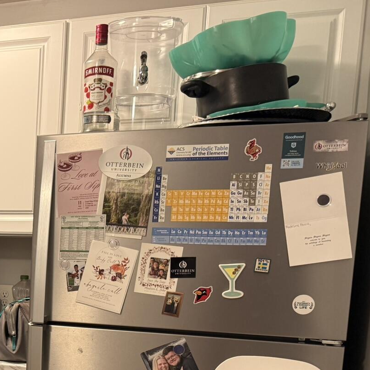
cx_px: -48
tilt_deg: -7.2
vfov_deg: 30.4
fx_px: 653
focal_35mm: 54
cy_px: 324
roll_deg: -1.9
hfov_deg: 28.4
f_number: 1.78
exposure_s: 1/60
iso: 200
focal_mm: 6.76
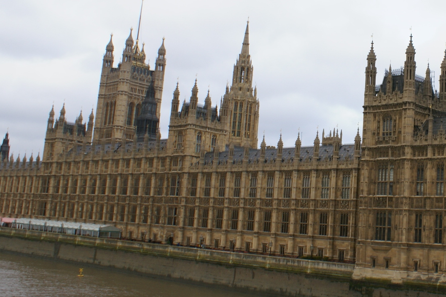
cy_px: 101
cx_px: 382
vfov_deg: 27.4
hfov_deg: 38.2
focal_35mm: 49
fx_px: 607
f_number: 9
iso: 100
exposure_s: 1/80
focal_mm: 18
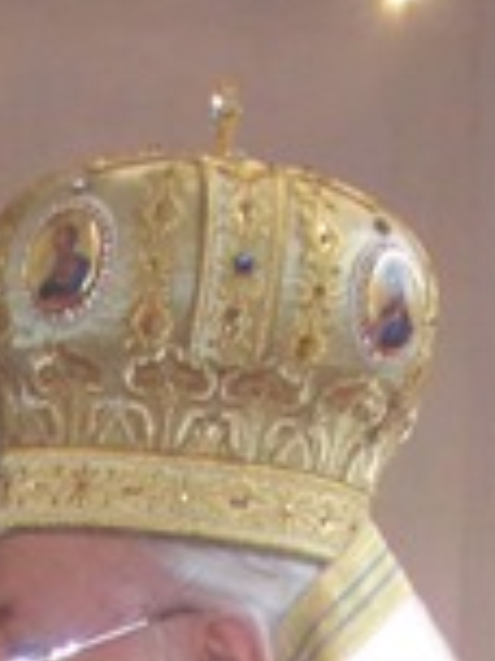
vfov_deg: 9.1
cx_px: -365
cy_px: 1709
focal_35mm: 189
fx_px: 3604
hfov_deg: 7.6
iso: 200
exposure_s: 1/30
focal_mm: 7.54
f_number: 2.8
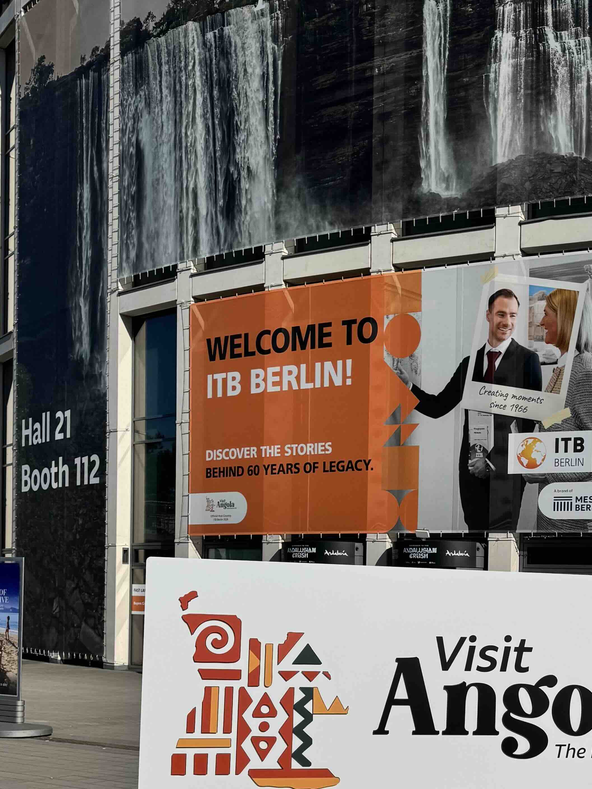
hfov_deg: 30.4
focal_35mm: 46
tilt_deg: +1.2
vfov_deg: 41.1
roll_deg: +0.6
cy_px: 459
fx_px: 1049
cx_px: 513
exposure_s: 1/12346
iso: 64
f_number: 1.78
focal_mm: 6.76
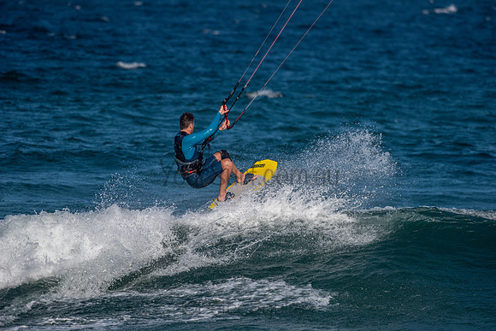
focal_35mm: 390
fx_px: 5374
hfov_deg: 5.3
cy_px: 166
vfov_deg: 3.5
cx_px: 248
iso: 220
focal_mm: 390
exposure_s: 1/4000
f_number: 5.6
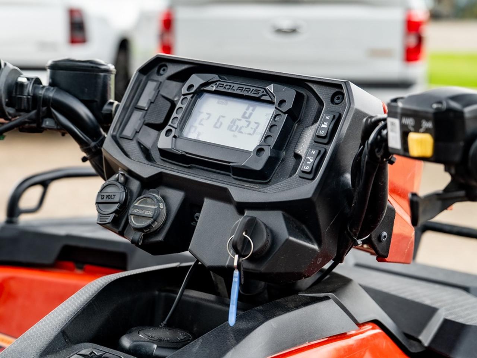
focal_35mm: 68
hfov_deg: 28.7
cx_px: 220
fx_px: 933
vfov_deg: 21.7
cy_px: 145
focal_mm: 50
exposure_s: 1/160
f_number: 4
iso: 200
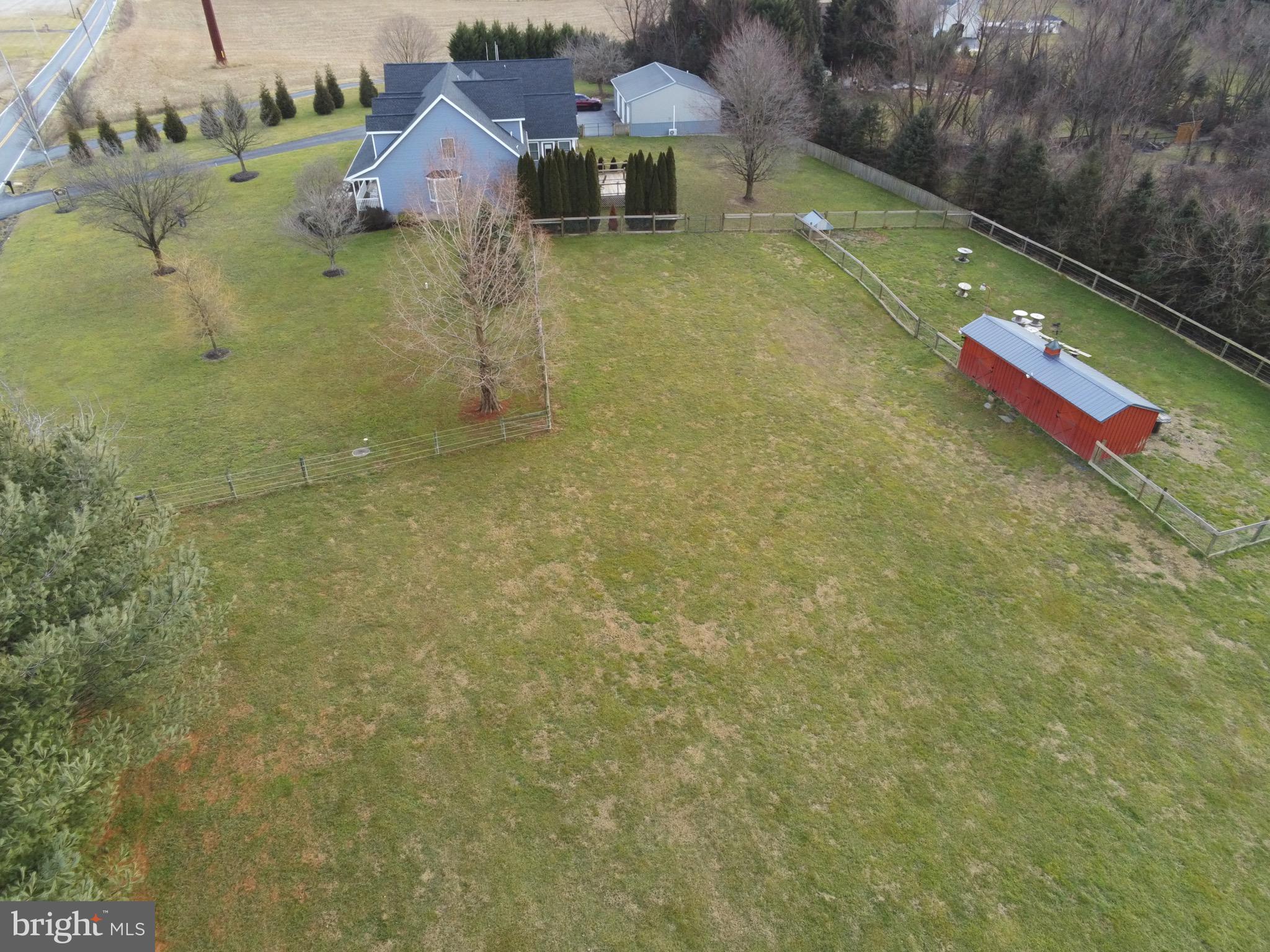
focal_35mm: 23
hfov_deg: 73.9
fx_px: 844
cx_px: 635
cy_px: 476
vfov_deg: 58.9
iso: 197
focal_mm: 4
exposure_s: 1/480
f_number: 2.4
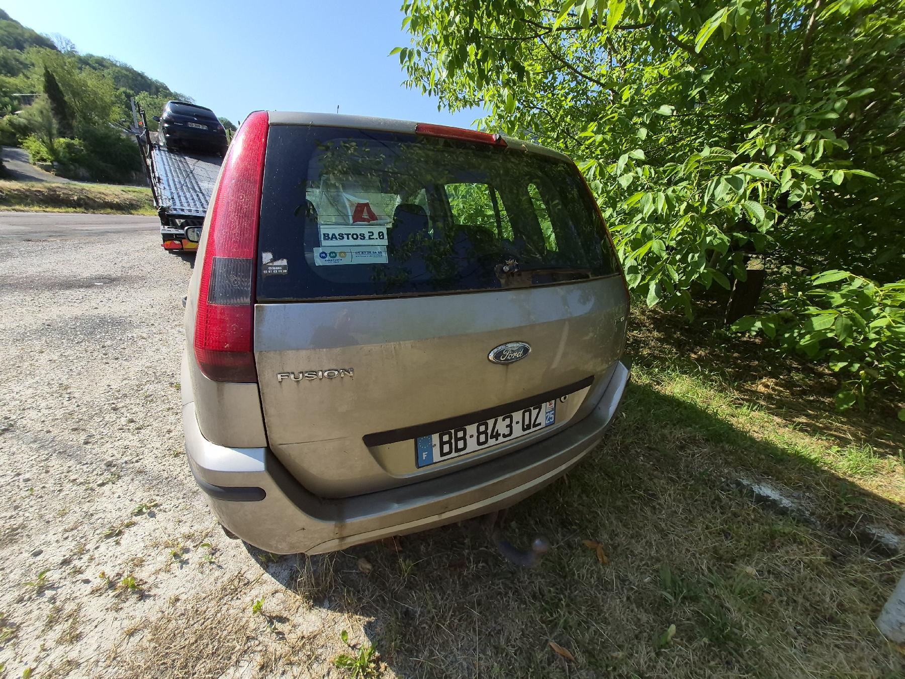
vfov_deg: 89.9
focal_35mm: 13
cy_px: 340
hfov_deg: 106.2
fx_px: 340
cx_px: 452
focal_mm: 1.74
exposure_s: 1/1250
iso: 40
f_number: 2.2
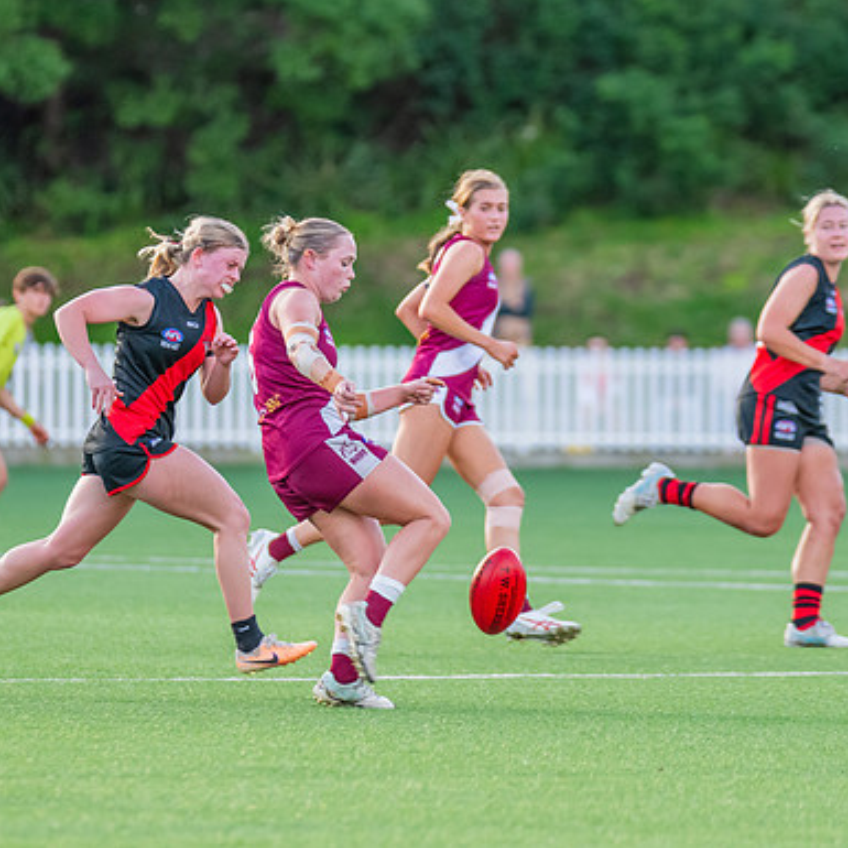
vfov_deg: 3.5
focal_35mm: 500
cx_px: 360
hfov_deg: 3.5
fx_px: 13858
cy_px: 295
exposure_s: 1/1000
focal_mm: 270
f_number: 4
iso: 1400
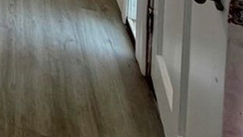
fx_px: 412
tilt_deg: -2.3
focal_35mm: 64
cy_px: -236
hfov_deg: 24.7
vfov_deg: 12.3
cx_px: -128
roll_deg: -0.7
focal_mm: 2.22
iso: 200
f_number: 2.2
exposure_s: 1/60
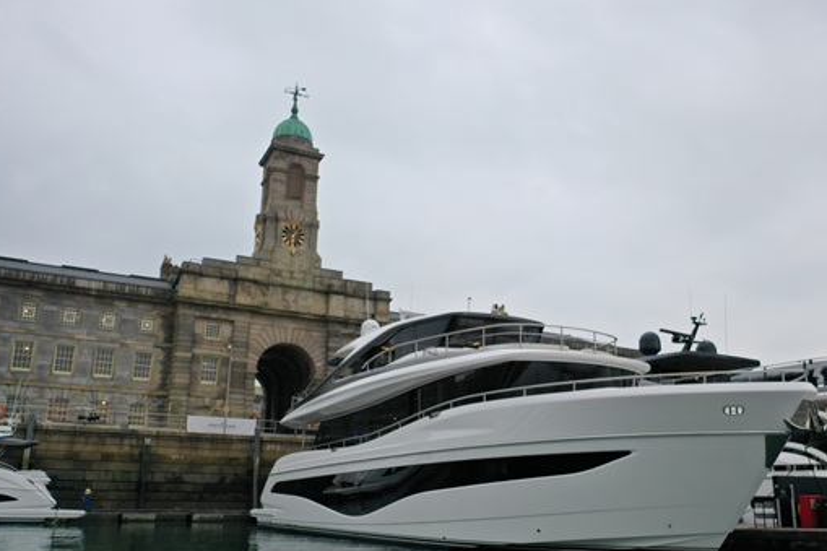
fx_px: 758
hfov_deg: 57.0
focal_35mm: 33
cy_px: 320
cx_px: 470
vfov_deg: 39.8
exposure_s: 1/240
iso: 100
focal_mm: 10.26
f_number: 2.8
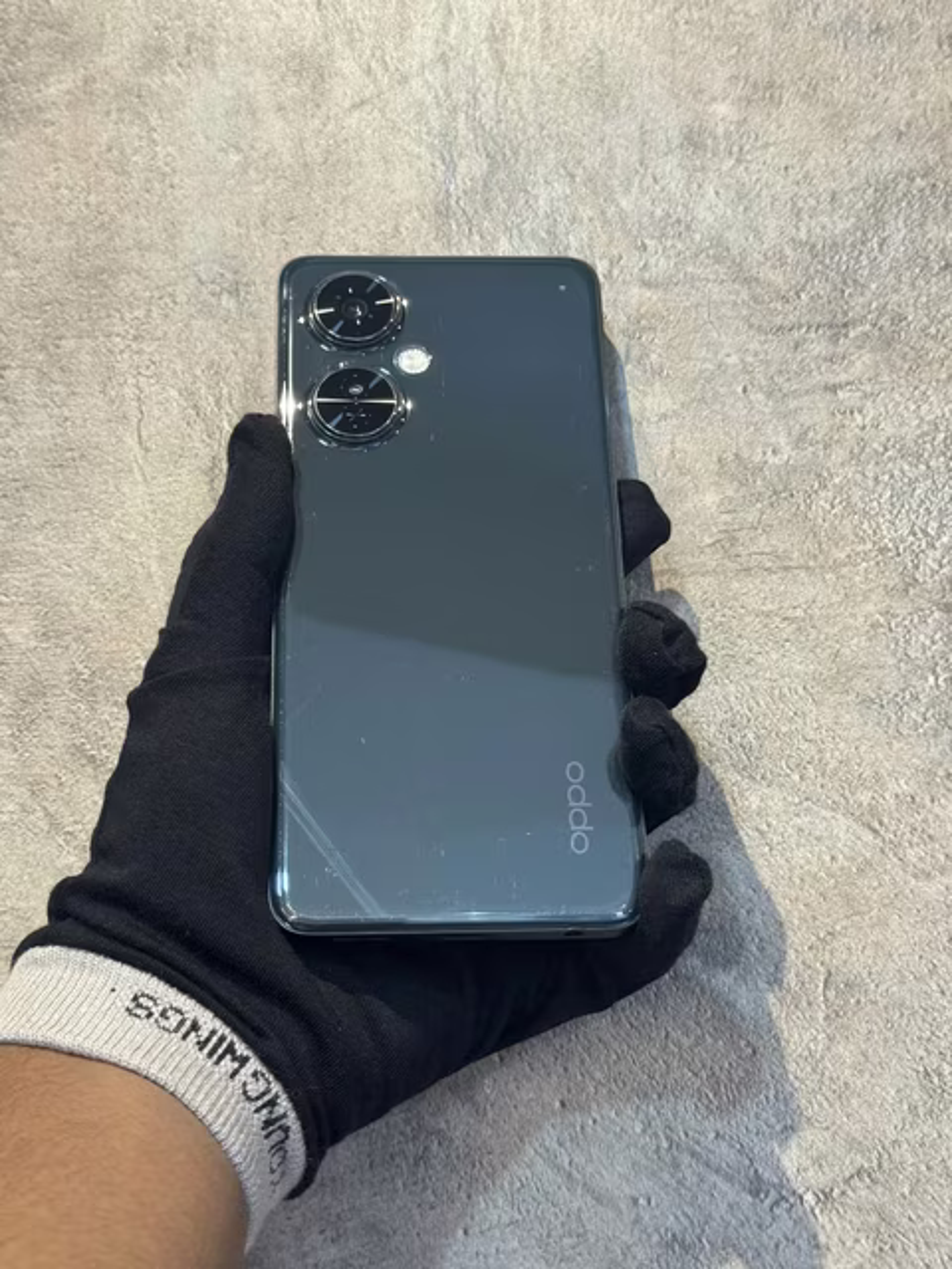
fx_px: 1760
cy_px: 634
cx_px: 476
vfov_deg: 39.7
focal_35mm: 48
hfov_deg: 30.3
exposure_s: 1/50
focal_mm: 6.76
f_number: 1.78
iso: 100
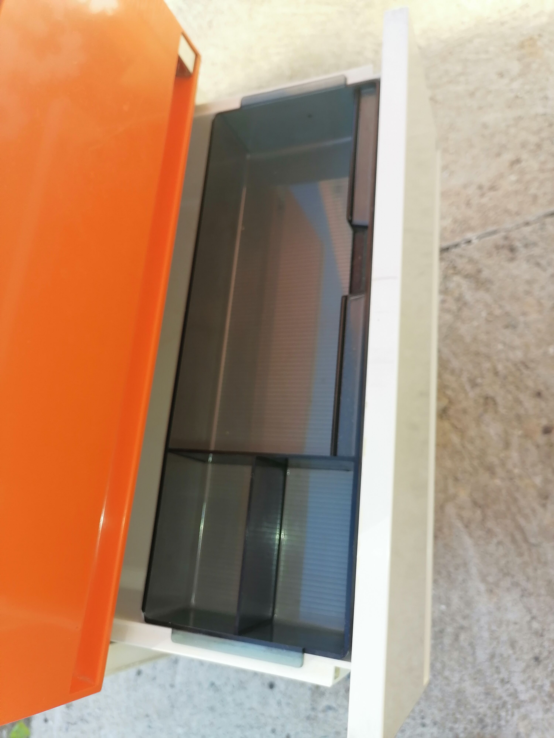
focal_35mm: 27
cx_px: 277
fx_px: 576
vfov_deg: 65.3
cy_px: 369
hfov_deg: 51.4
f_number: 1.8
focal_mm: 5.3
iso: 50
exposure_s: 1/100
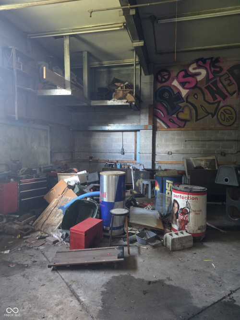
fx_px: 213
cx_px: 120
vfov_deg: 73.9
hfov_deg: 58.9
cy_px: 160
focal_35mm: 23
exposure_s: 1/120
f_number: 1.7
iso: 1600
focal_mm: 6.25
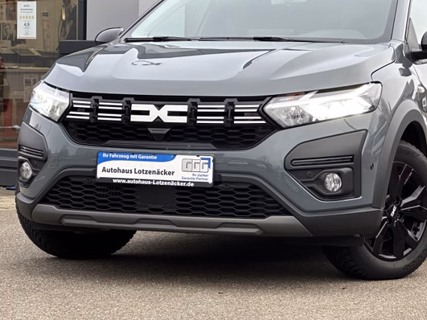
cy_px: 117
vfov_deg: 12.8
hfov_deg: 17.0
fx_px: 1431
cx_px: 259
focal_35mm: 116
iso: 100
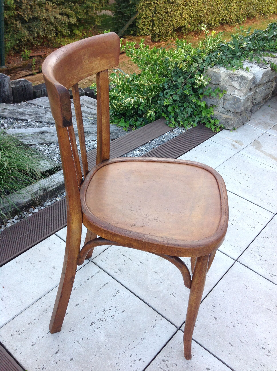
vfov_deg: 52.7
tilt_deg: -36.5
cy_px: 186
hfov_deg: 40.6
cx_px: 138
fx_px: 374
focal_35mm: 35
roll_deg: -5.3
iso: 80
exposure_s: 1/120
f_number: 2.4
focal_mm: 4.28
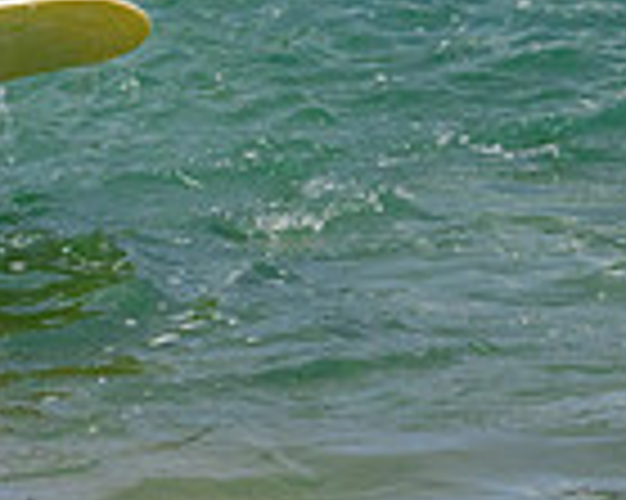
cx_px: -211
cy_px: -183
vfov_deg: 1.2
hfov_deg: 1.5
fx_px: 23198
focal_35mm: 1253
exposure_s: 1/2000
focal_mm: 310
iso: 1800
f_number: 11
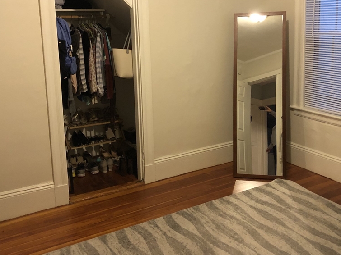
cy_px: 91
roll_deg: +1.5
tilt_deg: -10.8
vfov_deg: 37.4
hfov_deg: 49.0
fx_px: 374
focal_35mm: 38
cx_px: 175
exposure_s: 1/7
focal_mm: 4
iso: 100
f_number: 1.8
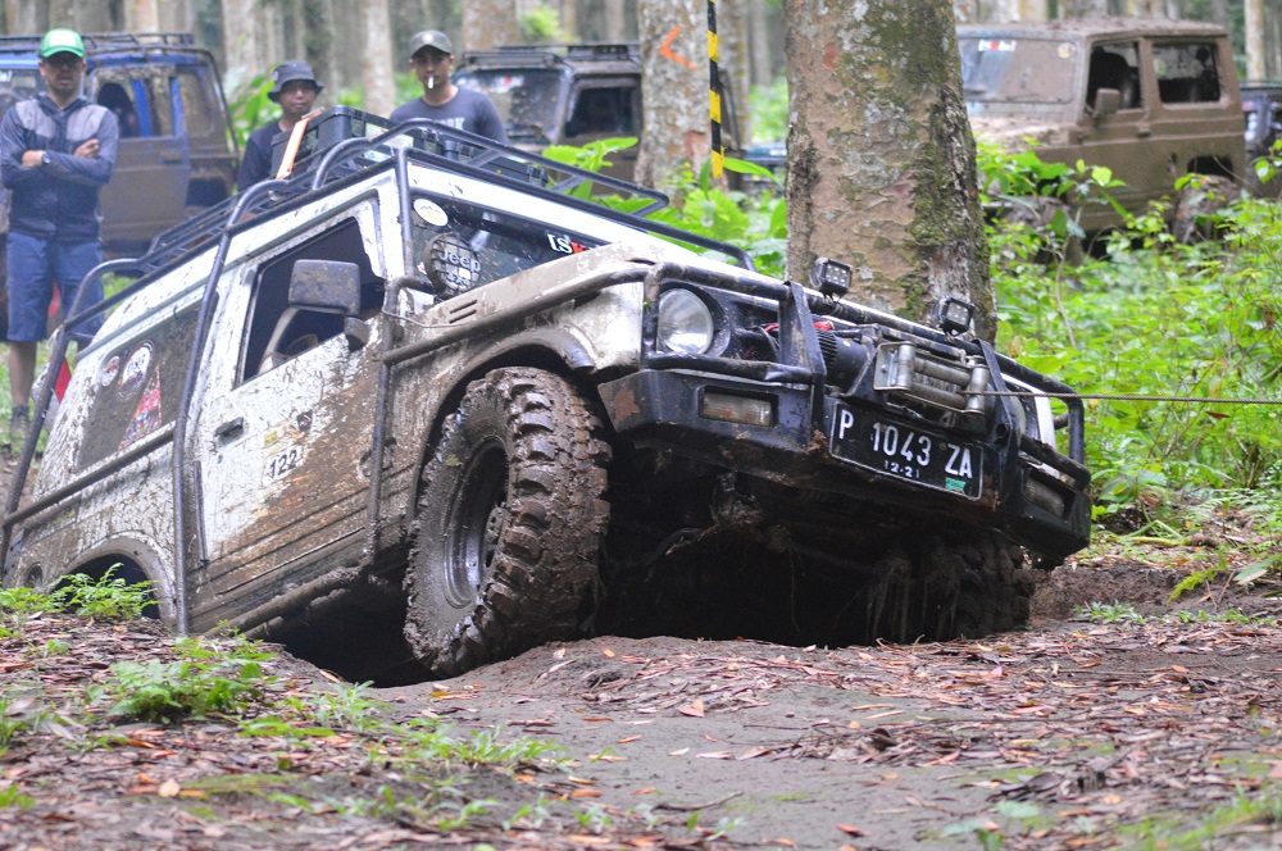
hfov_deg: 16.7
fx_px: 4374
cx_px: 641
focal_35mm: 123
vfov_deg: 11.1
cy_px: 426
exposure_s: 1/200
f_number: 4
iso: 3200
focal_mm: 82
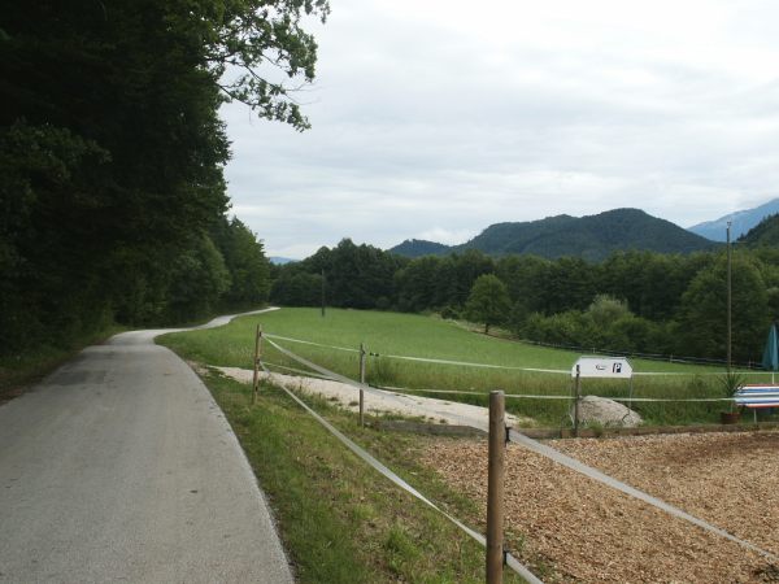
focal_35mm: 35
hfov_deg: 52.6
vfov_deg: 40.7
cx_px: 390
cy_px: 292
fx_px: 788
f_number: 6.7
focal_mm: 7.18
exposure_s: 1/180
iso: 64
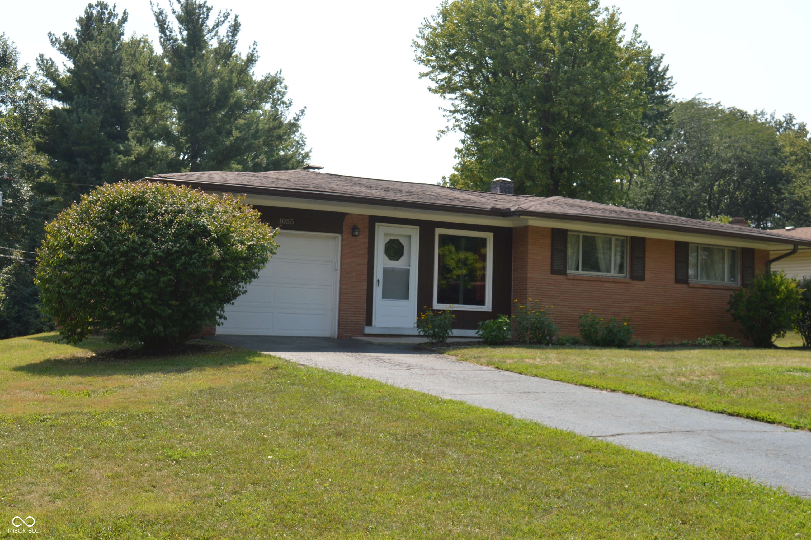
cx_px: 406
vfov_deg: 31.8
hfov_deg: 46.4
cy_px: 270
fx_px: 945
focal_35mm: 42
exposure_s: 1/200
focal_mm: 28
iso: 100
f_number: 10
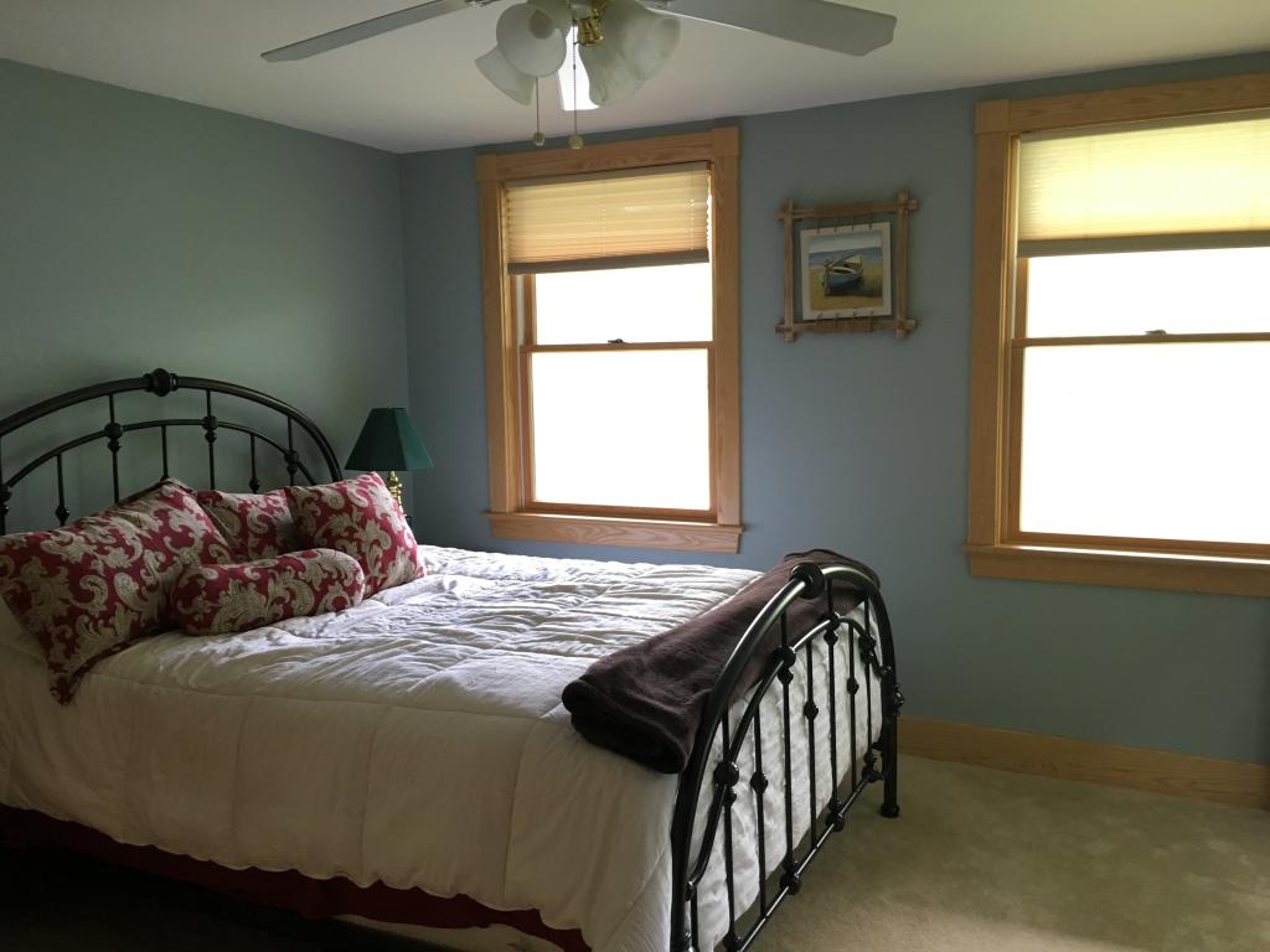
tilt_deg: -7.1
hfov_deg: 61.7
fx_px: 1064
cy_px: 476
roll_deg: +0.8
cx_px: 635
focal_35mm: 29
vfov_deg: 48.2
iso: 100
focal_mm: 4.15
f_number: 2.2
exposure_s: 1/30
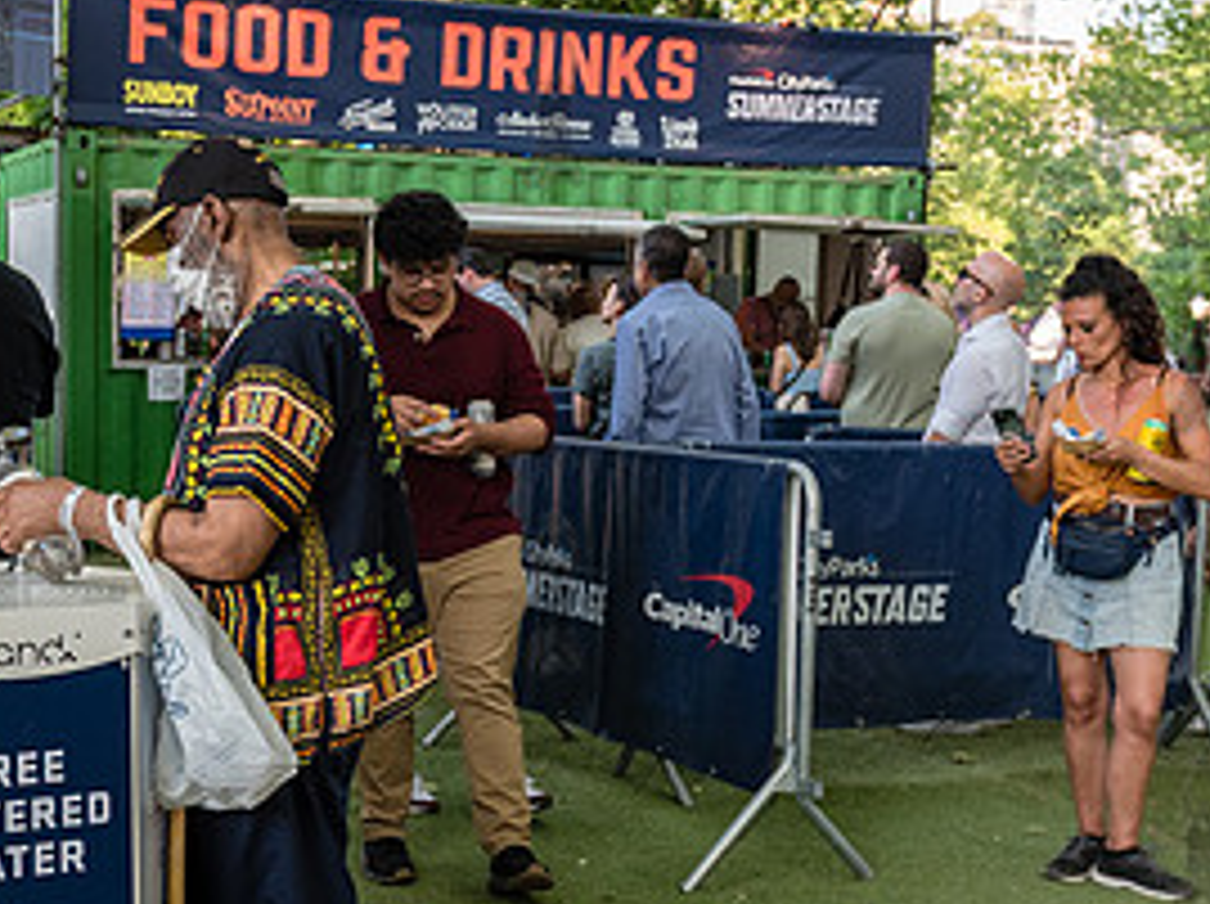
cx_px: 397
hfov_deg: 31.0
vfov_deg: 23.5
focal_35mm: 62
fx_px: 2164
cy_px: 587
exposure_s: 1/320
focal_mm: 26
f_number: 4
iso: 800
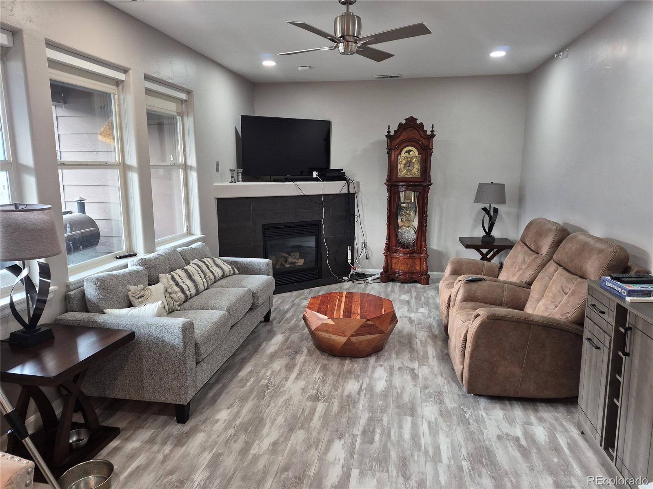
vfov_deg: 58.9
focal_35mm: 23
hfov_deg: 73.9
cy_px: 244
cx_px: 326
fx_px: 434
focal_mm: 5.4
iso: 400
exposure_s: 1/120
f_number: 1.8
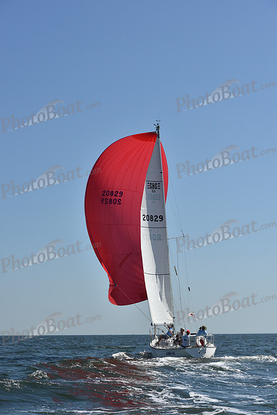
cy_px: 208
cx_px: 138
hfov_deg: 19.5
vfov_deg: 28.8
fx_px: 807
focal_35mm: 70
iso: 250
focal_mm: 70
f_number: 9
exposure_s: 1/1250
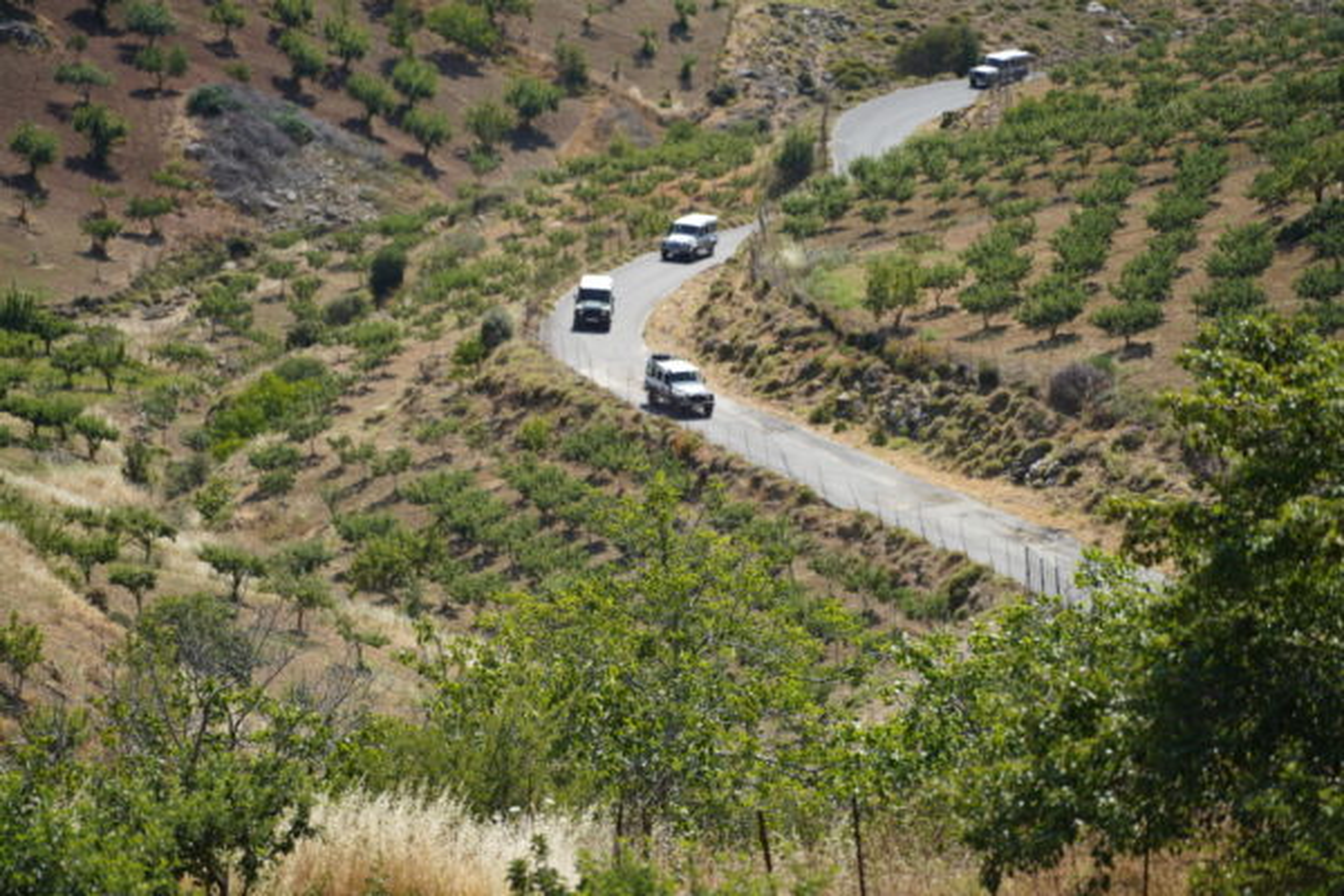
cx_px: 672
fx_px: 5600
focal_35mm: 150
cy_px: 448
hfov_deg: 13.7
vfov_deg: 9.1
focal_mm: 150
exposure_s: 1/1000
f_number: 3.2
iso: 100
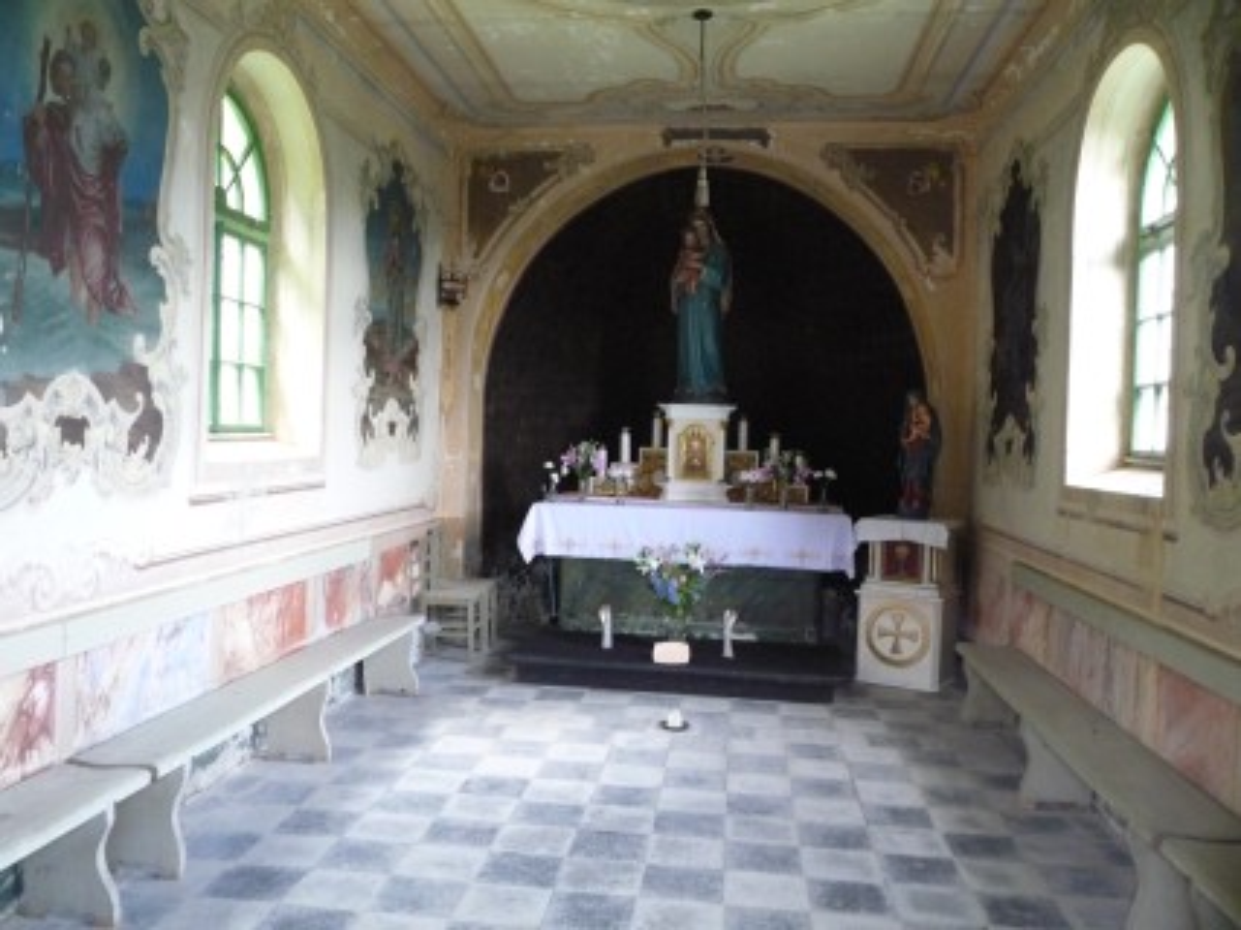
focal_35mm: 30
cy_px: 465
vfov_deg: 46.8
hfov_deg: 60.0
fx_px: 1075
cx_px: 620
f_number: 3.3
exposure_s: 1/20
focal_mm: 5.2
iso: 400
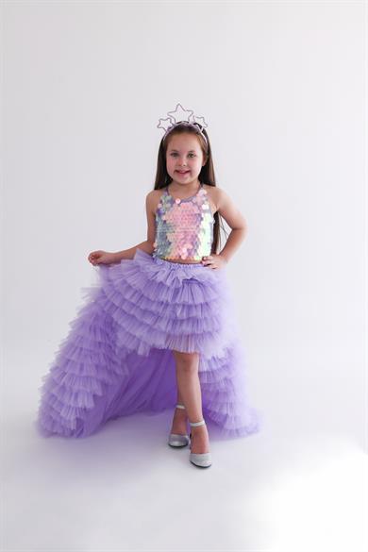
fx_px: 537
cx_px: 184
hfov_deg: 37.9
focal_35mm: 35
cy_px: 276
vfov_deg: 54.4
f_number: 8
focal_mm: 35
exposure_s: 1/125
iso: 640
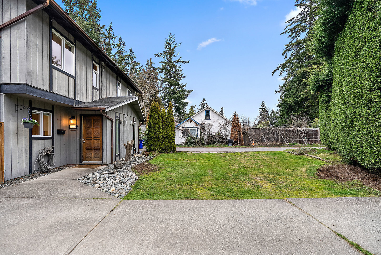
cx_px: 190
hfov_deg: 96.7
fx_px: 169
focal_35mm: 16
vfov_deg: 73.8
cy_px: 128
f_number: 6.3
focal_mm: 16
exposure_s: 1/160
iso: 320
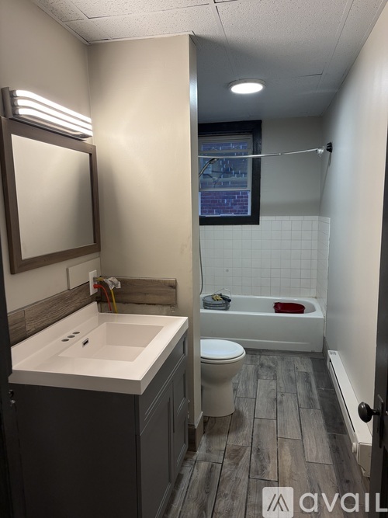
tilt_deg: -7.5
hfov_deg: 53.0
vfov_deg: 67.3
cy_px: 259
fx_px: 389
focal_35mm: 26
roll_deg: +1.2
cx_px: 194
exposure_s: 1/60
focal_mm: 5.96
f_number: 1.6
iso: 100
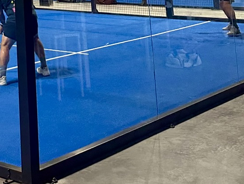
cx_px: -37
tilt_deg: +11.0
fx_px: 635
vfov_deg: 13.9
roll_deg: +0.7
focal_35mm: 90
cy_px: -184
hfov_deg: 20.5
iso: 160
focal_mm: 6.86
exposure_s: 1/100
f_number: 1.78
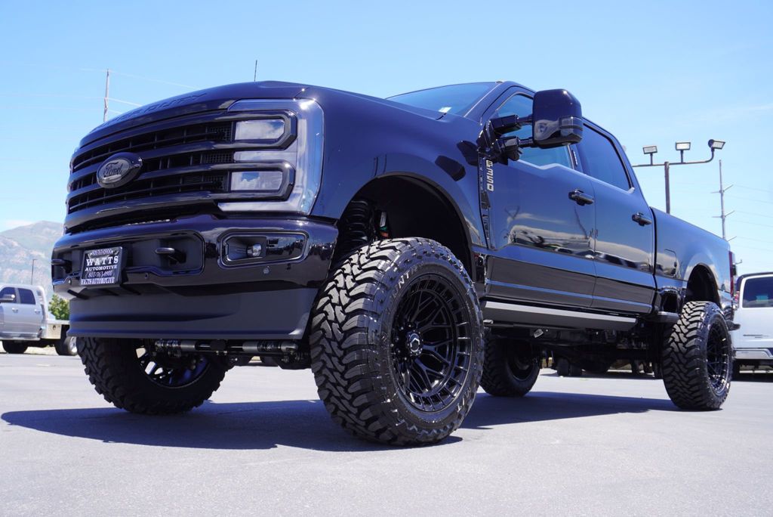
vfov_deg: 36.9
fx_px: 773
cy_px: 258
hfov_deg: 53.1
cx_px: 386
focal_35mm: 36
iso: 100
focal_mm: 24
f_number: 6.3
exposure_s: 1/125
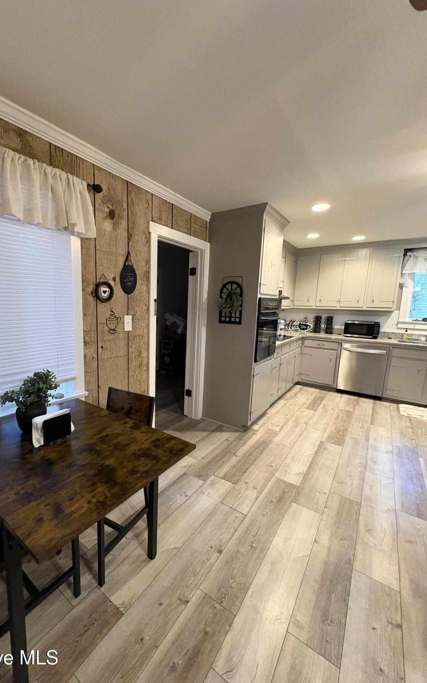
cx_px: 170
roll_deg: -2.4
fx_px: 279
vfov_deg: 101.5
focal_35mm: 15
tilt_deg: -7.6
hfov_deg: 73.9
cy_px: 344
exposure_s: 1/60
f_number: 2.2
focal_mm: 2.22
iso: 800
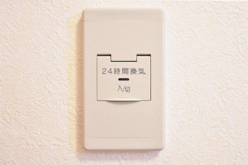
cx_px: 124
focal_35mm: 36
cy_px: 82
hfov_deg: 53.2
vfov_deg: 36.8
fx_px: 248
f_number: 4.5
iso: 400
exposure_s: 1/40
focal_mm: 24
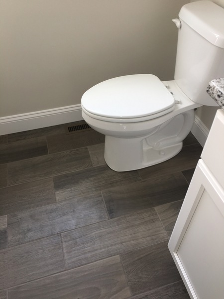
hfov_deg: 48.2
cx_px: 112
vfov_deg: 61.7
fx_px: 250
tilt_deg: -45.3
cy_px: 150
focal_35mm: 29
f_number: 2.2
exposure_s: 1/31
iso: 25
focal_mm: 4.15
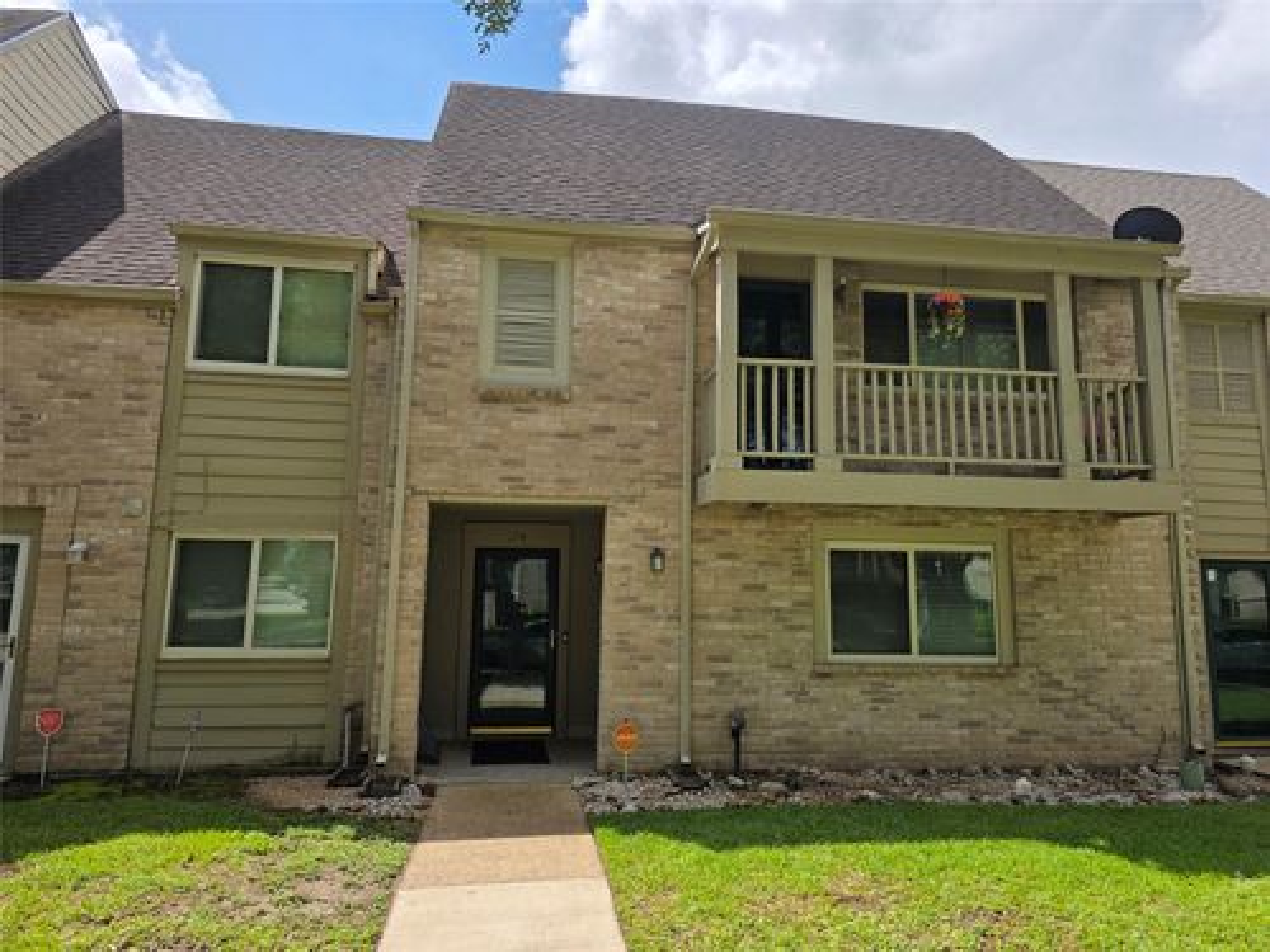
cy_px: 476
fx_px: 844
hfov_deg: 73.9
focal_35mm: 23
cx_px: 635
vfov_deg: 58.9
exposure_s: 1/6355
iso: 80
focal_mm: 6.3
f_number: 1.7
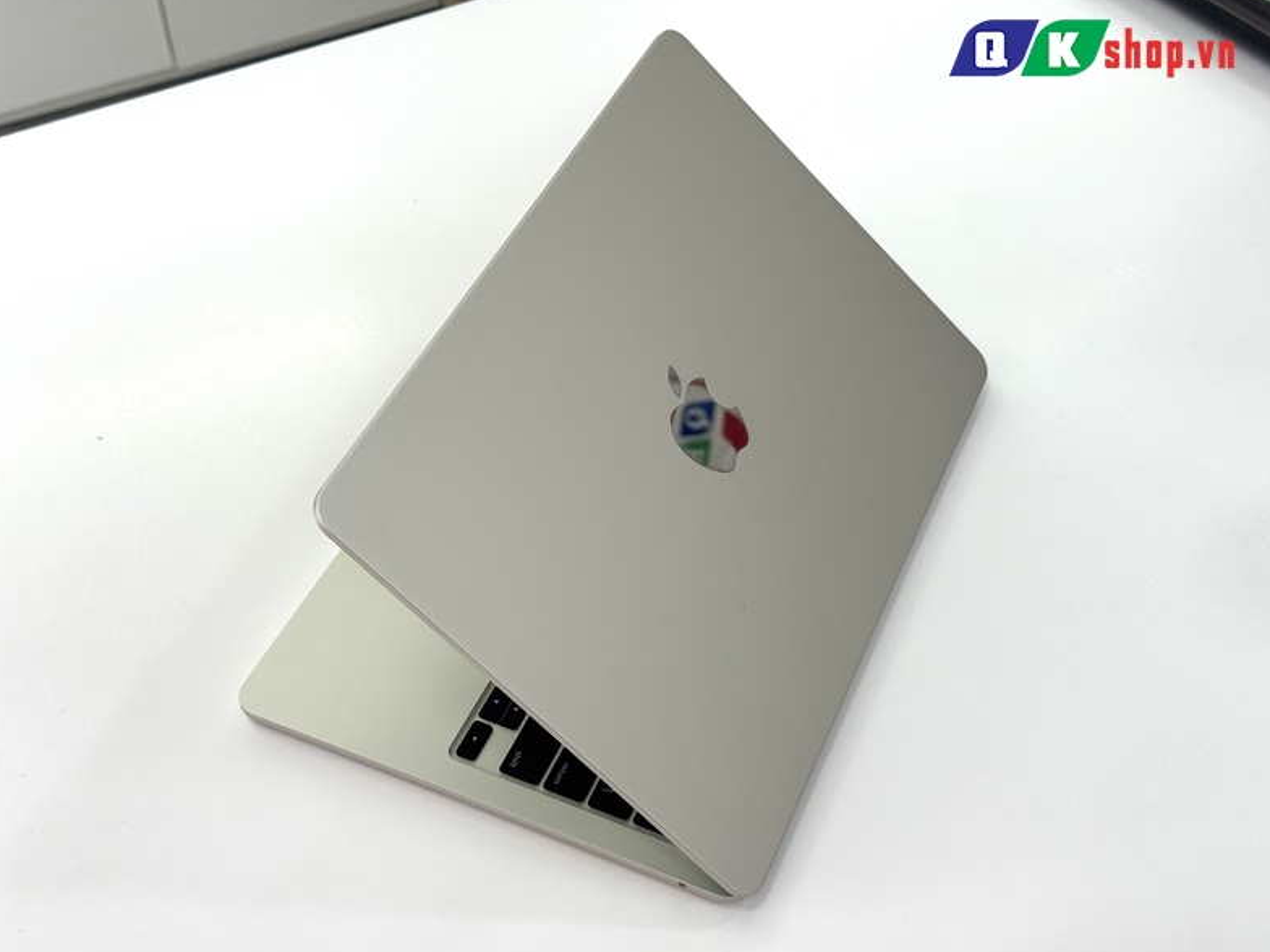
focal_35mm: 49
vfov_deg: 29.7
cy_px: 478
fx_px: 1798
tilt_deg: -48.4
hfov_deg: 38.9
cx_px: 640
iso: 64
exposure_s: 1/212
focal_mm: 6.76
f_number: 1.78
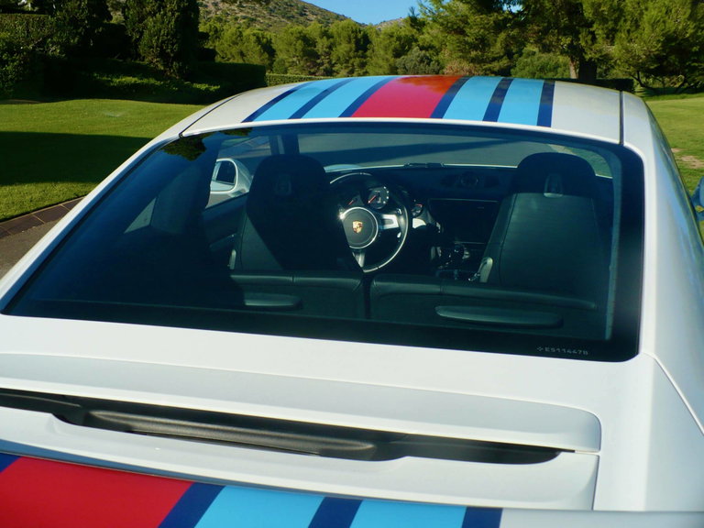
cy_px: 264
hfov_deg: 50.1
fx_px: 752
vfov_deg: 38.7
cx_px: 352
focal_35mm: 37
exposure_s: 1/200
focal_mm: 6.1
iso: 100
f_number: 8
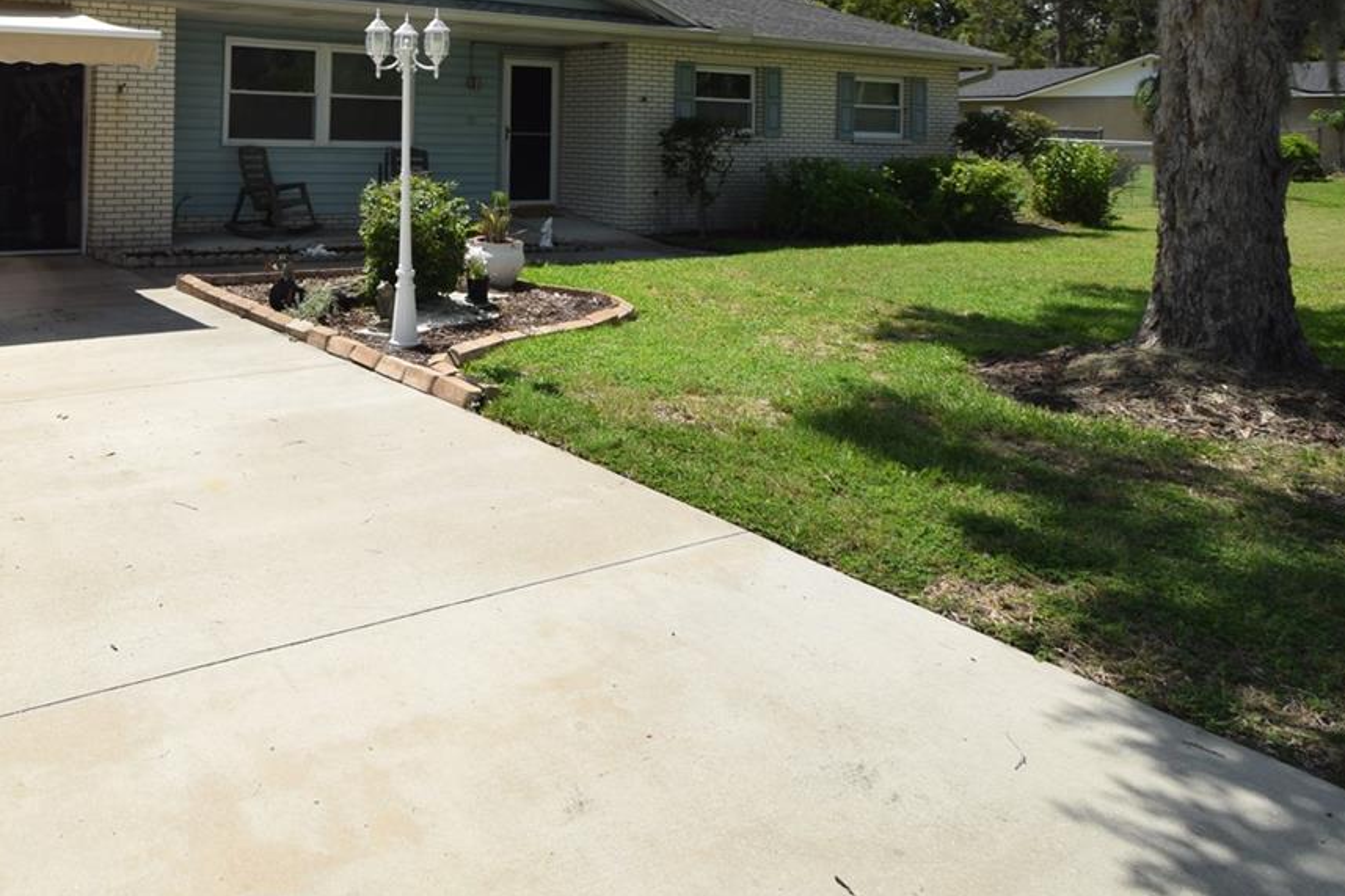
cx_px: 289
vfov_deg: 42.8
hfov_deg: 60.7
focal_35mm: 28
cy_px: 104
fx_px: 1046
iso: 100
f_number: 11
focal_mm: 10
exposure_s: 1/200
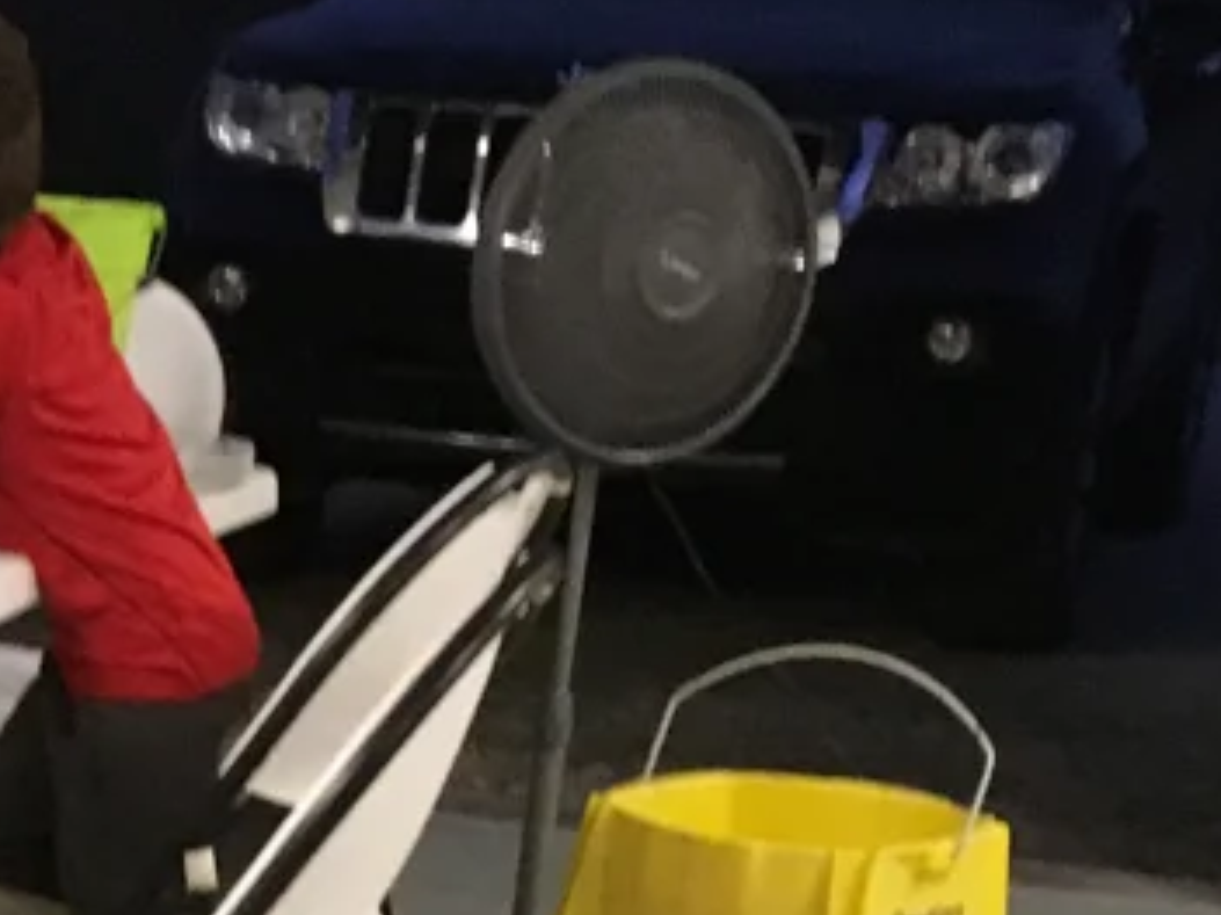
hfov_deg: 15.9
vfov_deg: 11.6
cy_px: 1583
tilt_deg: -23.4
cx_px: -278
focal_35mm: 119
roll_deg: -4.1
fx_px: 4196
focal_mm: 4.15
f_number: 2.2
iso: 200
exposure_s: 1/17
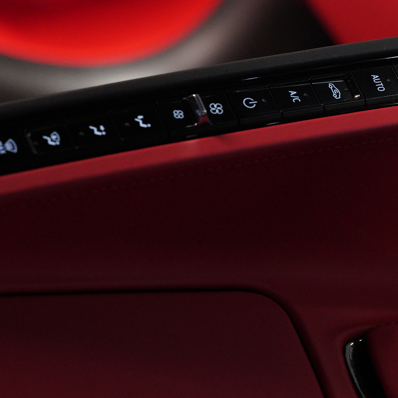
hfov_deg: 8.9
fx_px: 2550
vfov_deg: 8.9
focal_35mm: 196
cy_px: 127
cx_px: 279
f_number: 4
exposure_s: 1/100
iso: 4000
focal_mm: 75
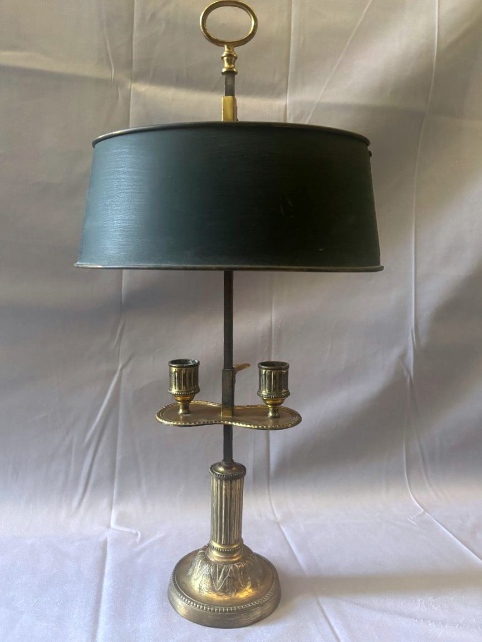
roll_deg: -0.2
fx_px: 483
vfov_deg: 67.3
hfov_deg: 53.1
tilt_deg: -6.1
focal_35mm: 26
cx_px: 241
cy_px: 321
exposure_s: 1/60
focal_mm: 5.96
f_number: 1.6
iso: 320
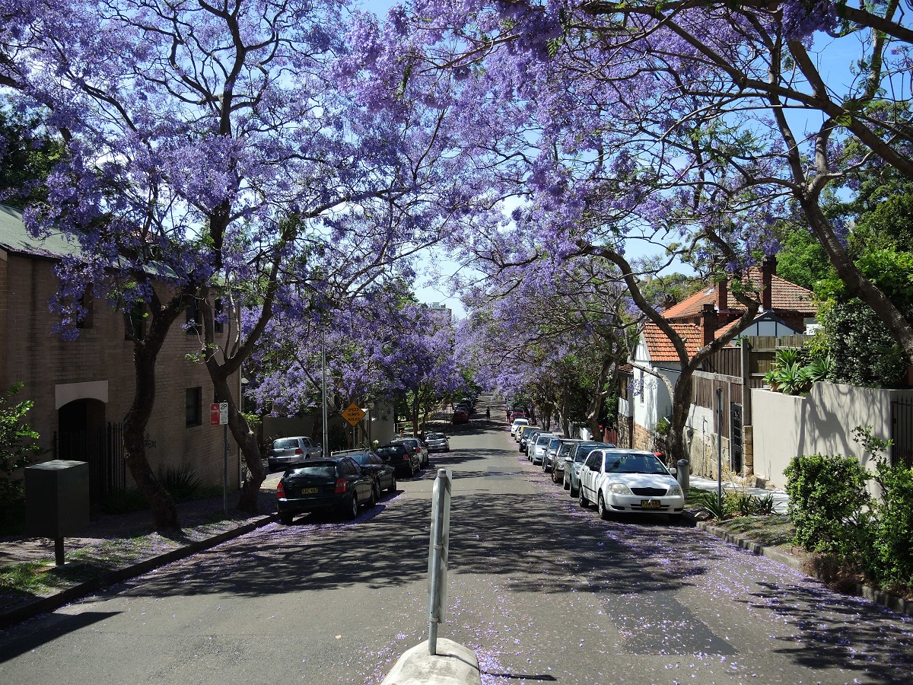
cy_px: 342
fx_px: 739
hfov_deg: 63.4
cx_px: 456
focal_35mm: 28
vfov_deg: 49.7
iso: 80
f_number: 2.2
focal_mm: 6
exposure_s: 1/1600
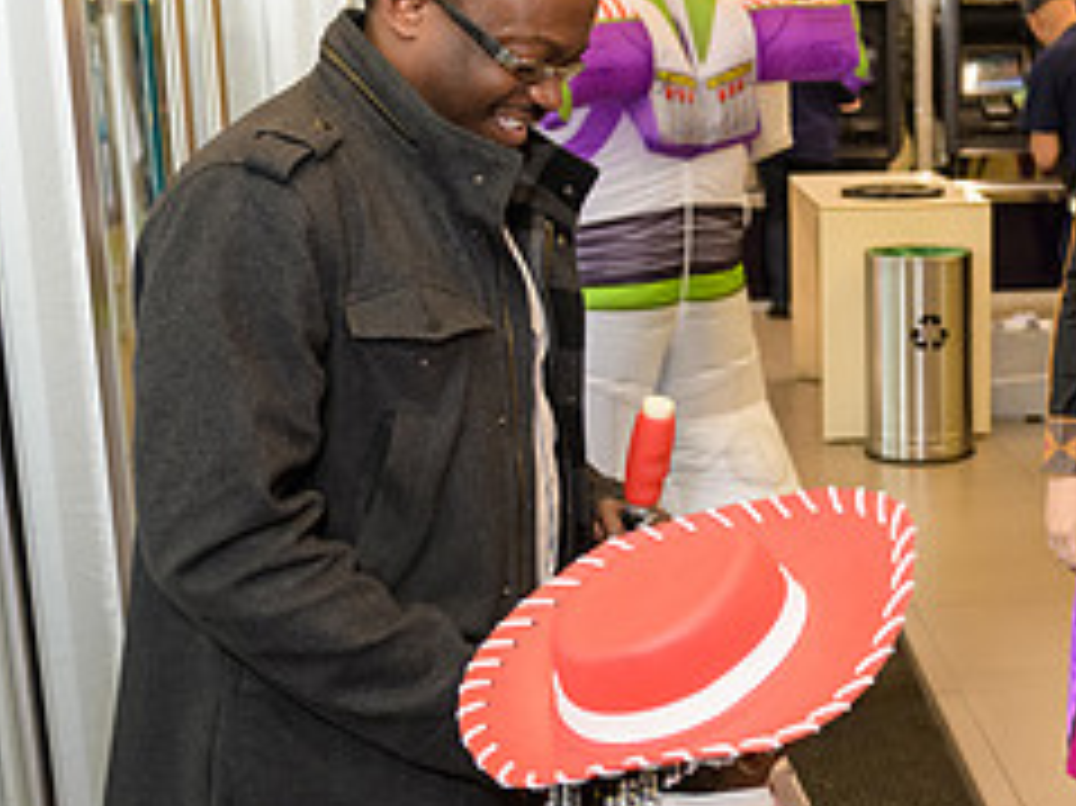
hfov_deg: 32.8
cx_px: 950
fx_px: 1740
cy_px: 371
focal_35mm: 56
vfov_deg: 26.1
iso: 800
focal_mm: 24
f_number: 3.2
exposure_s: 1/125
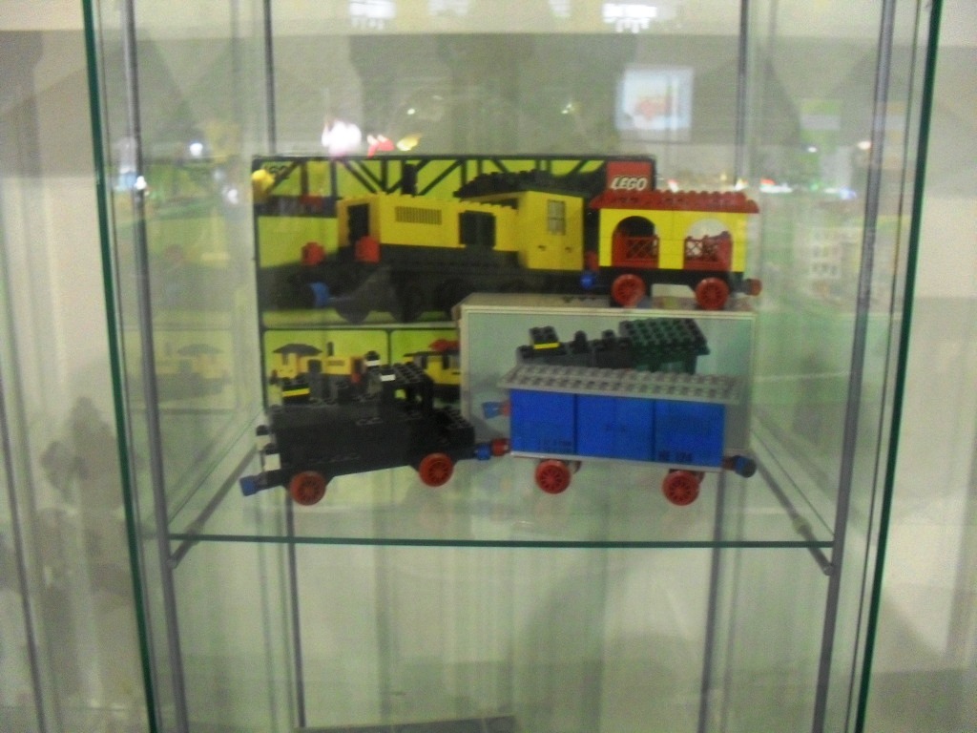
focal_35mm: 35
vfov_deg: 40.7
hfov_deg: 52.6
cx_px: 488
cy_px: 366
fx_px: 988
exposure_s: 1/15
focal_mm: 6.3
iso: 320
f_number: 3.2
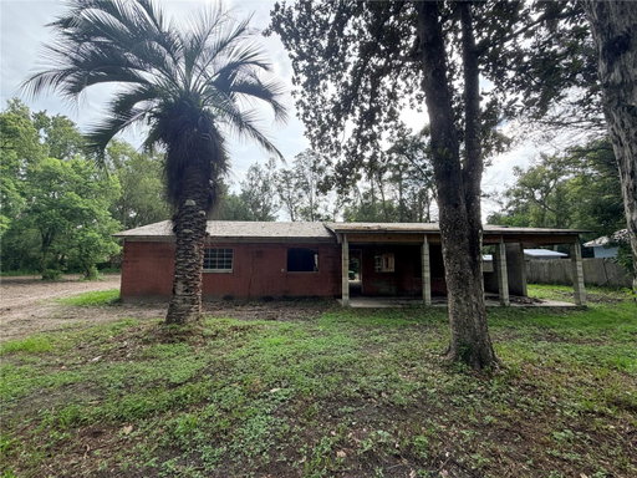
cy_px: 239
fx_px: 258
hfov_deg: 102.1
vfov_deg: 85.7
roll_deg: +1.0
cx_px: 318
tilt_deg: +5.8
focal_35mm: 14
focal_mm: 2.22
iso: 50
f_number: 2.2
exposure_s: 1/146
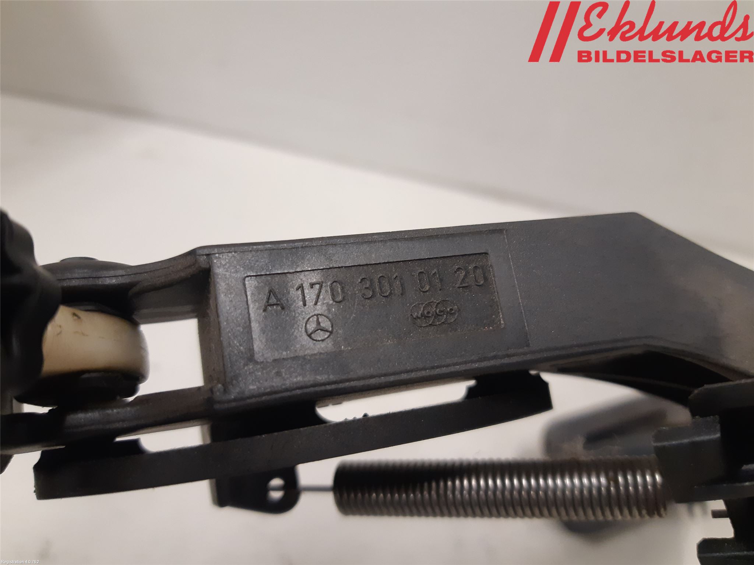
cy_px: 282
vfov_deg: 53.1
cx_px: 377
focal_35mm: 26
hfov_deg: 67.3
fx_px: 566
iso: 250
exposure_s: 1/50
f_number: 1.7
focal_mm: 3.93
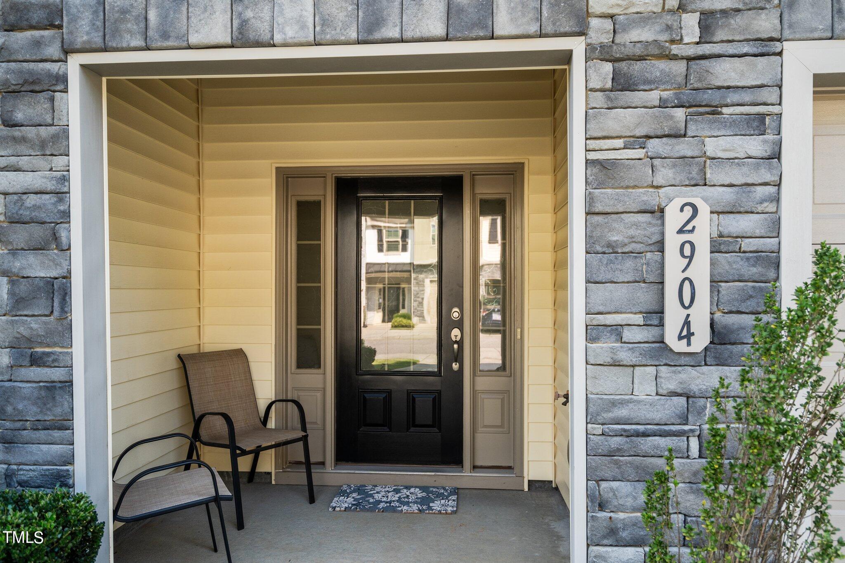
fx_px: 587
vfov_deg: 51.3
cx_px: 422
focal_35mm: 25
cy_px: 282
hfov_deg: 71.5
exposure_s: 1/200
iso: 500
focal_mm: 25
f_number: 4
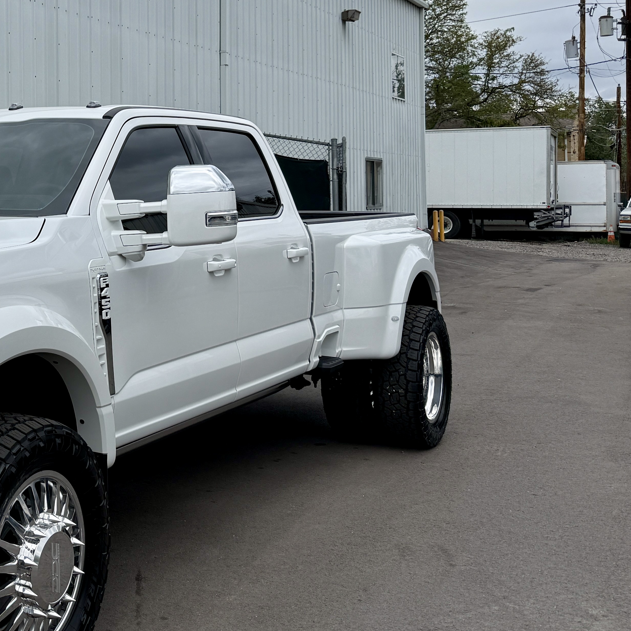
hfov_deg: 30.9
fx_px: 1011
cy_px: 185
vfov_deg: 34.2
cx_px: -63
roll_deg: +1.4
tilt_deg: +1.7
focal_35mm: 49
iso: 80
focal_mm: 6.76
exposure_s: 1/7353
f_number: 1.78
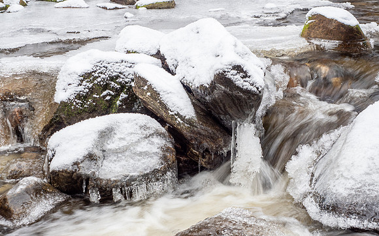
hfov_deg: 24.4
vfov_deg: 15.4
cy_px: 142
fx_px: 876
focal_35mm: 85
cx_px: 190
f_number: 5.6
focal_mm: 40
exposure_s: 1/13
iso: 200
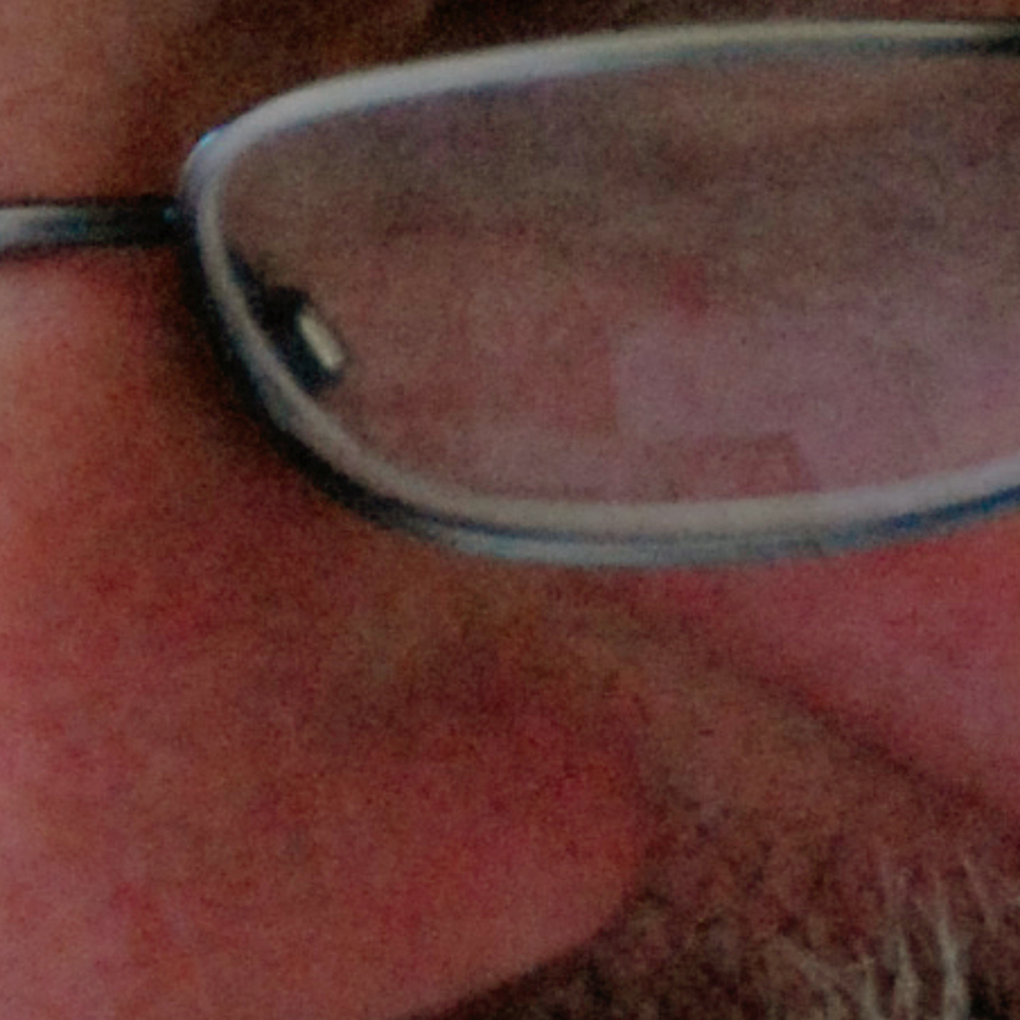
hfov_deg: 1.3
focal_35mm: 1313
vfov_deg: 1.3
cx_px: 729
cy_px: 774
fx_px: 43772
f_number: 5.6
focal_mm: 120
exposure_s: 1/40
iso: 640
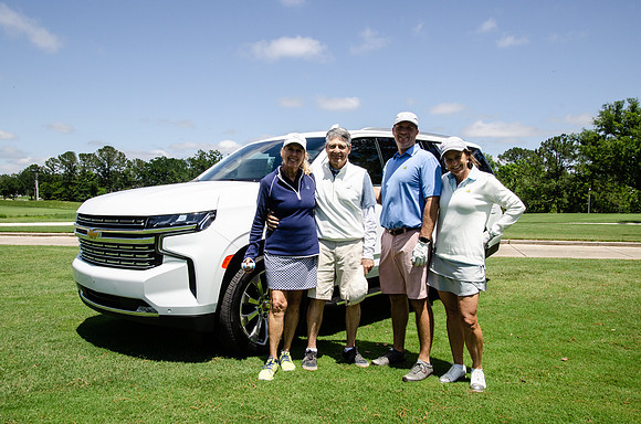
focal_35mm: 27
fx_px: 480
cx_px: 320
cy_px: 212
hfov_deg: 67.5
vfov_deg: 47.7
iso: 400
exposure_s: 1/500
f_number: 11
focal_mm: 18
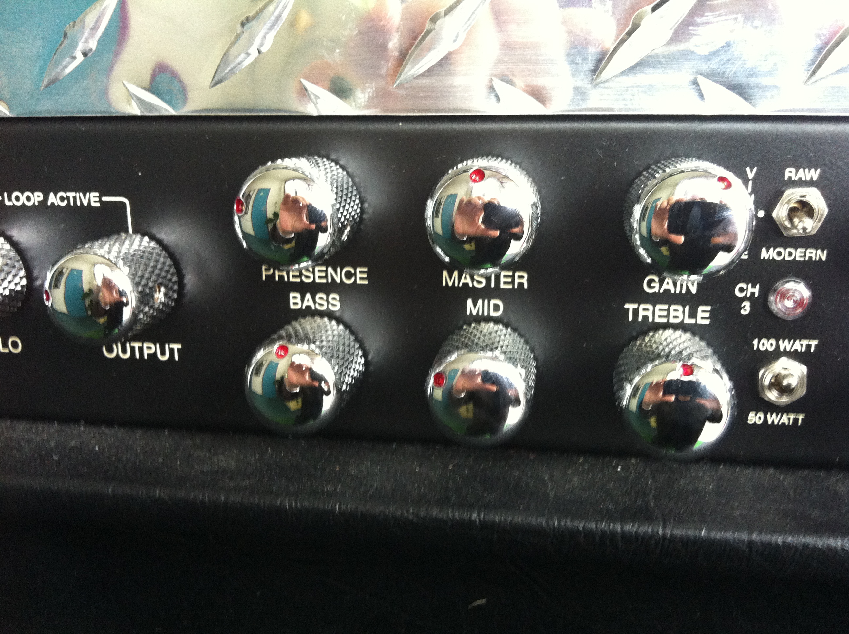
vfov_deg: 40.6
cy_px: 317
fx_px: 857
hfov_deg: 52.7
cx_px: 424
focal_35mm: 35
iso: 250
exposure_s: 1/15
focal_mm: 3.85
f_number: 2.8
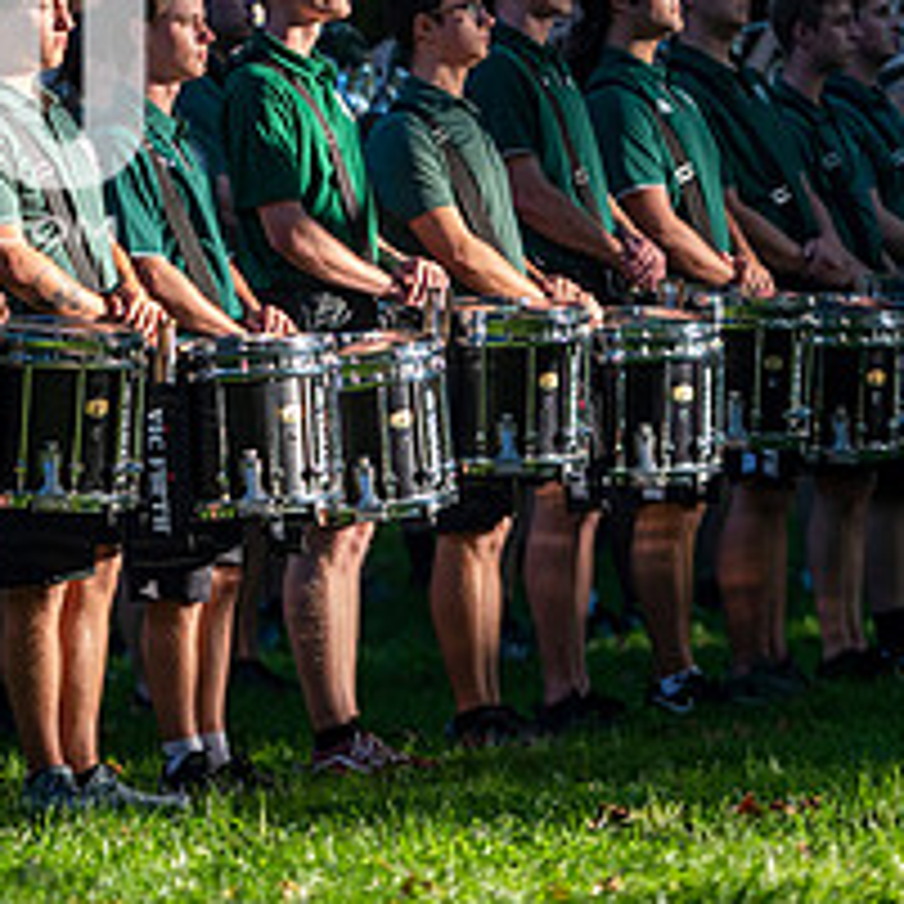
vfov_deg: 5.3
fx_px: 9780
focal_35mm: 331
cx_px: -193
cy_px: 67
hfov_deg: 5.3
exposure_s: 1/2500
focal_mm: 135
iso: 800
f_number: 2.8
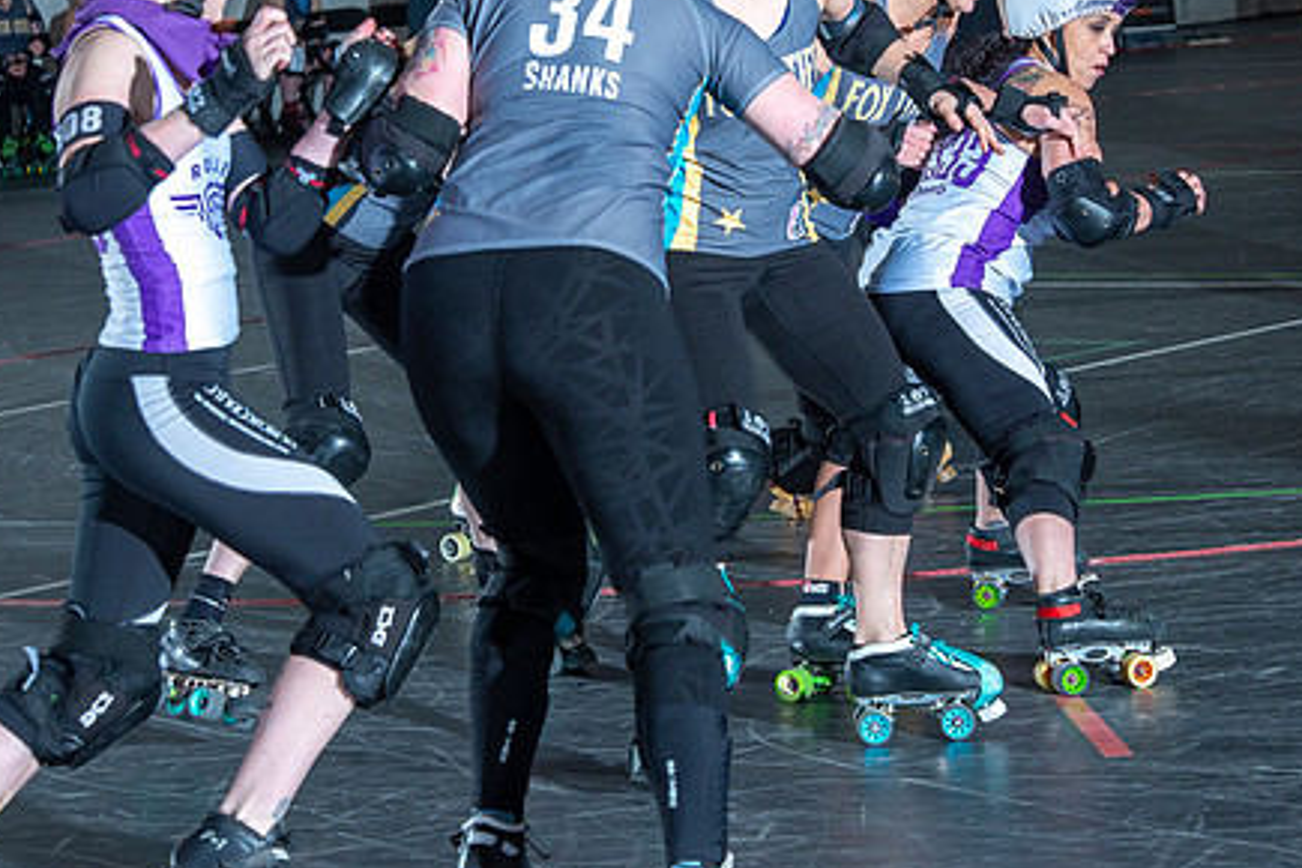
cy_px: 316
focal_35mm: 140
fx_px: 5063
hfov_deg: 14.7
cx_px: 655
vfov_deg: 9.8
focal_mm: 105
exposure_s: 1/160
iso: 800
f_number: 8
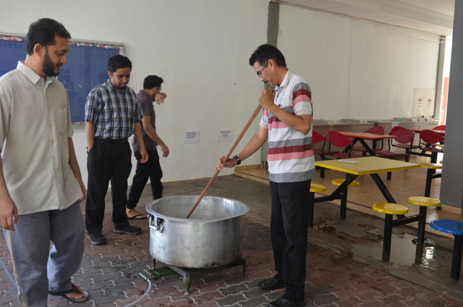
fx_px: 424
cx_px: 232
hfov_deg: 57.3
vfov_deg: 39.8
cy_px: 154
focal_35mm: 33
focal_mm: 22
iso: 500
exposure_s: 1/60
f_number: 4
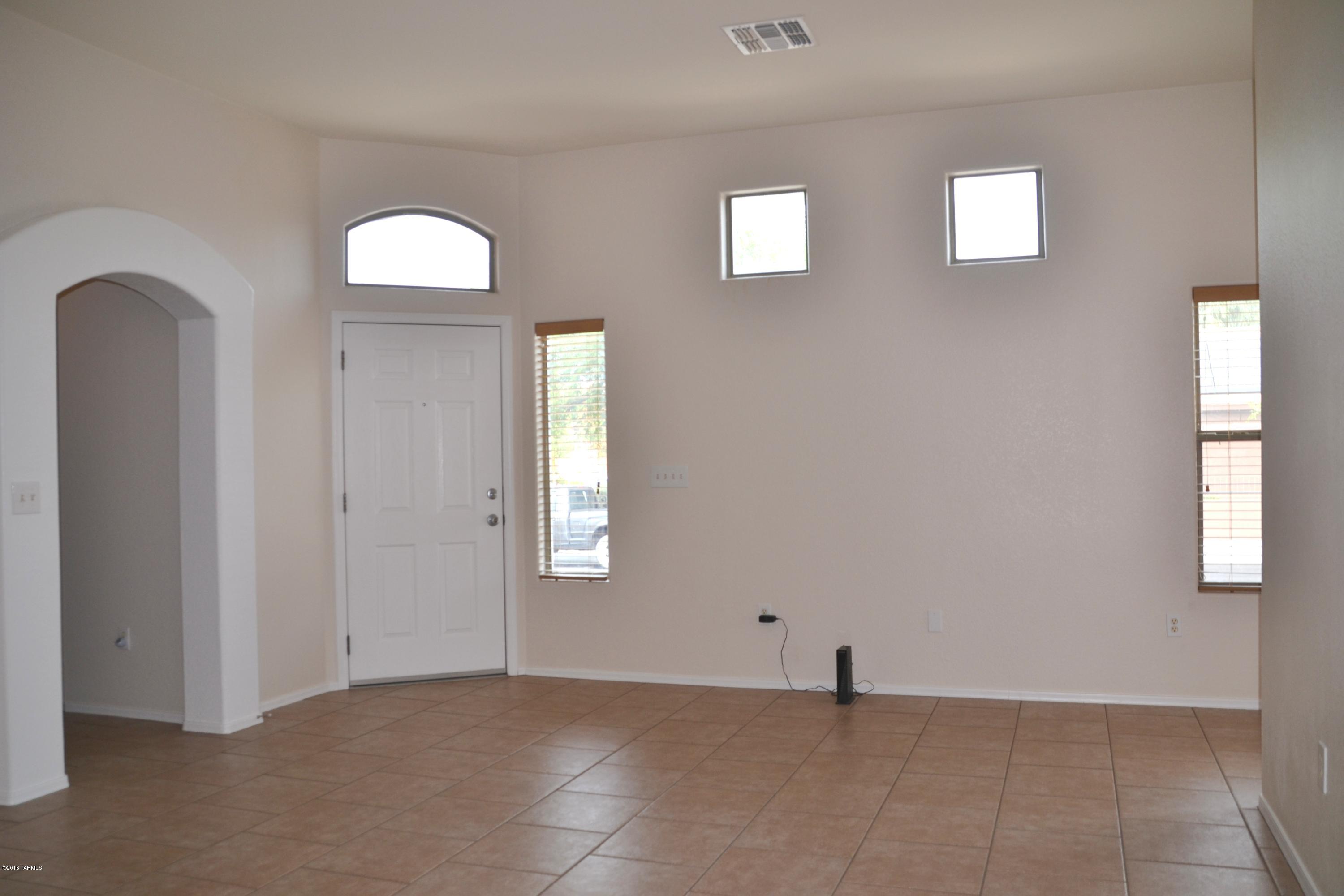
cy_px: 448
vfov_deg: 43.6
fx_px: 1120
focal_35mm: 30
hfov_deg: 61.9
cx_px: 672
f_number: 4
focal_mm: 20
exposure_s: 1/125
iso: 110
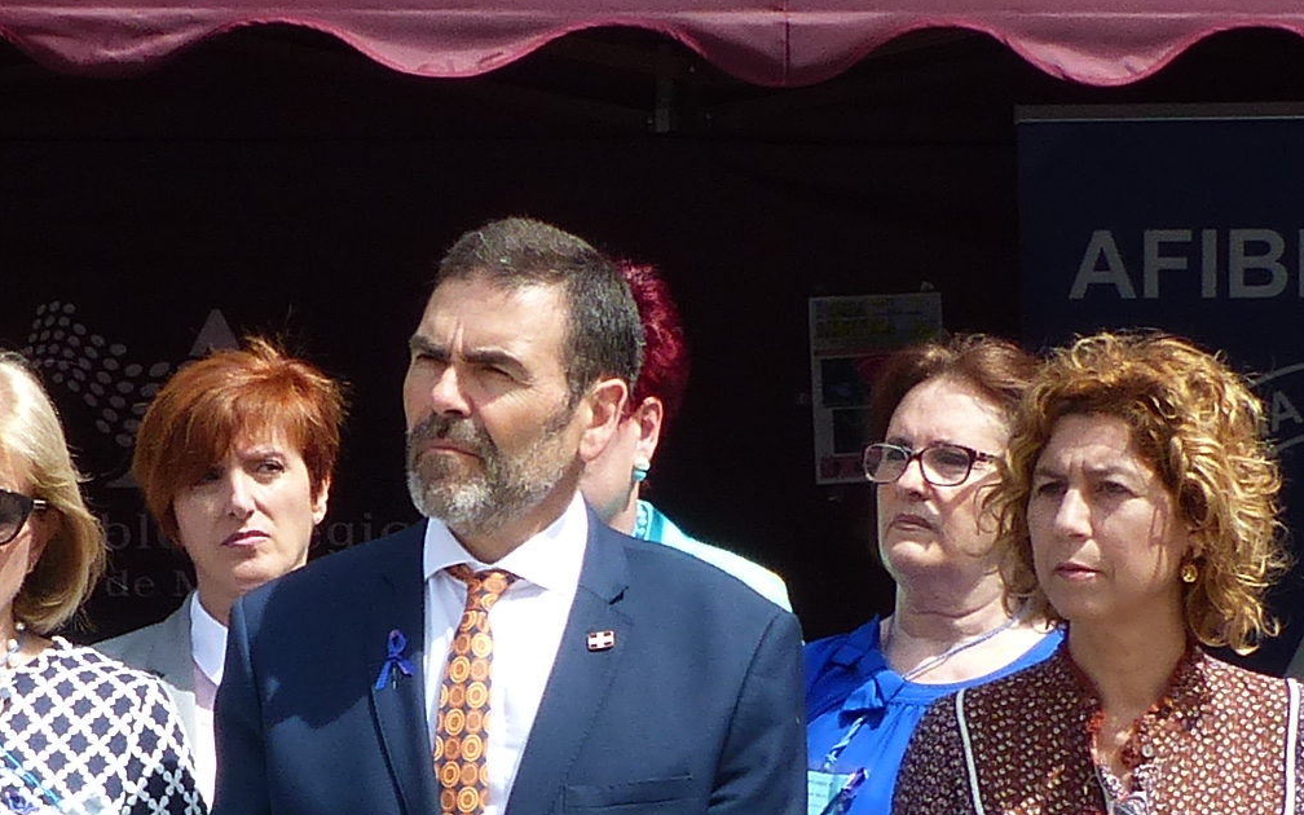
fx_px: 5828
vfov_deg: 8.0
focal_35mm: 164
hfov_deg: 12.7
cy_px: 680
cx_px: 206
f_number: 4
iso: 100
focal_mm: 7
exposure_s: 1/640
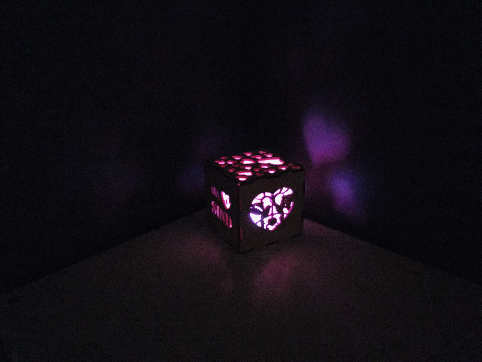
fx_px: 404
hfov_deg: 61.7
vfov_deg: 48.2
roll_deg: -0.9
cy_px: 181
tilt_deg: -23.4
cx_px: 241
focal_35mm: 29
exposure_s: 1/17
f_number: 2.2
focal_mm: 4.15
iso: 2000
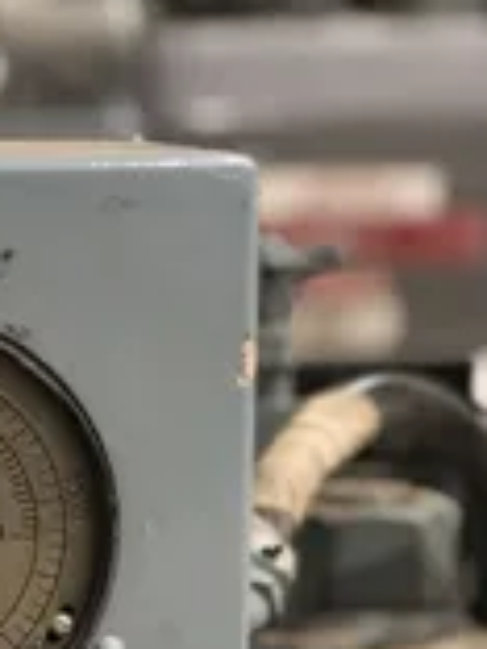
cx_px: -117
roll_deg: +0.5
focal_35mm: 133
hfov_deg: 10.9
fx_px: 2495
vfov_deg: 14.5
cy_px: 711
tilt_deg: -13.2
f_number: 2.4
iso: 125
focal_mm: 6
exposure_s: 1/30
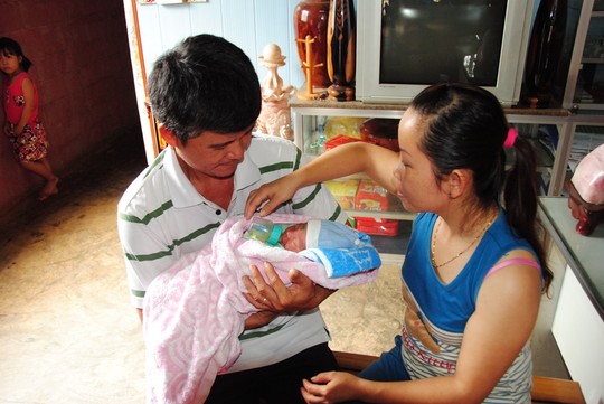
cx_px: 302
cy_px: 202
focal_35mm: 30
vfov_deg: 43.7
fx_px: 504
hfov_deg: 61.9
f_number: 3.5
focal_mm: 20
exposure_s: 1/40
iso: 500
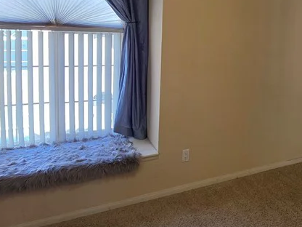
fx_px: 279
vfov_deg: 42.6
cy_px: 54
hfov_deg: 54.9
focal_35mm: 32
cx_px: 216
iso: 100
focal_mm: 2.2
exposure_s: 1/120
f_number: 1.9
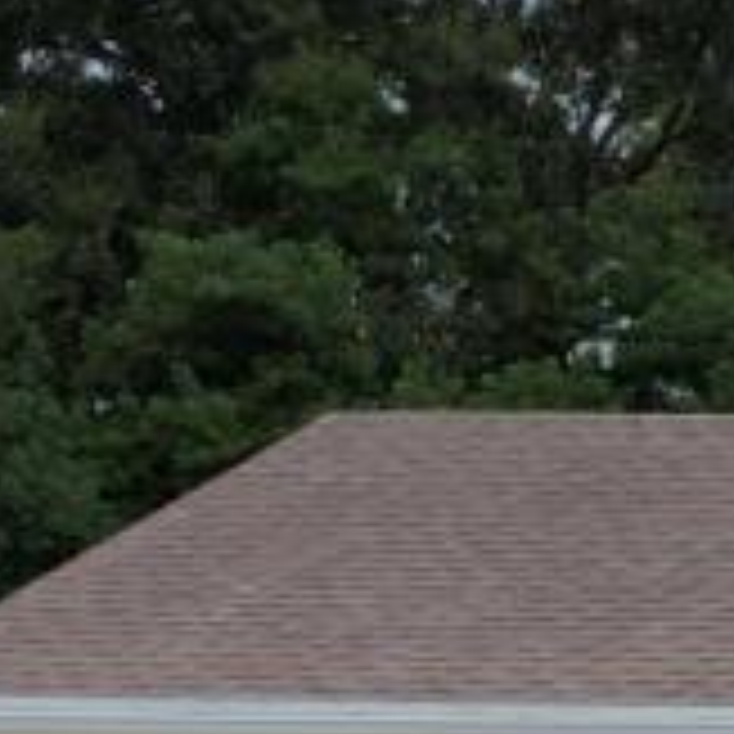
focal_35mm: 124
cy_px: 603
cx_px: 1725
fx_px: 2975
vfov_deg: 14.0
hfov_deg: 11.7
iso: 100
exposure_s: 1/60
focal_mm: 8.4
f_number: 2.8
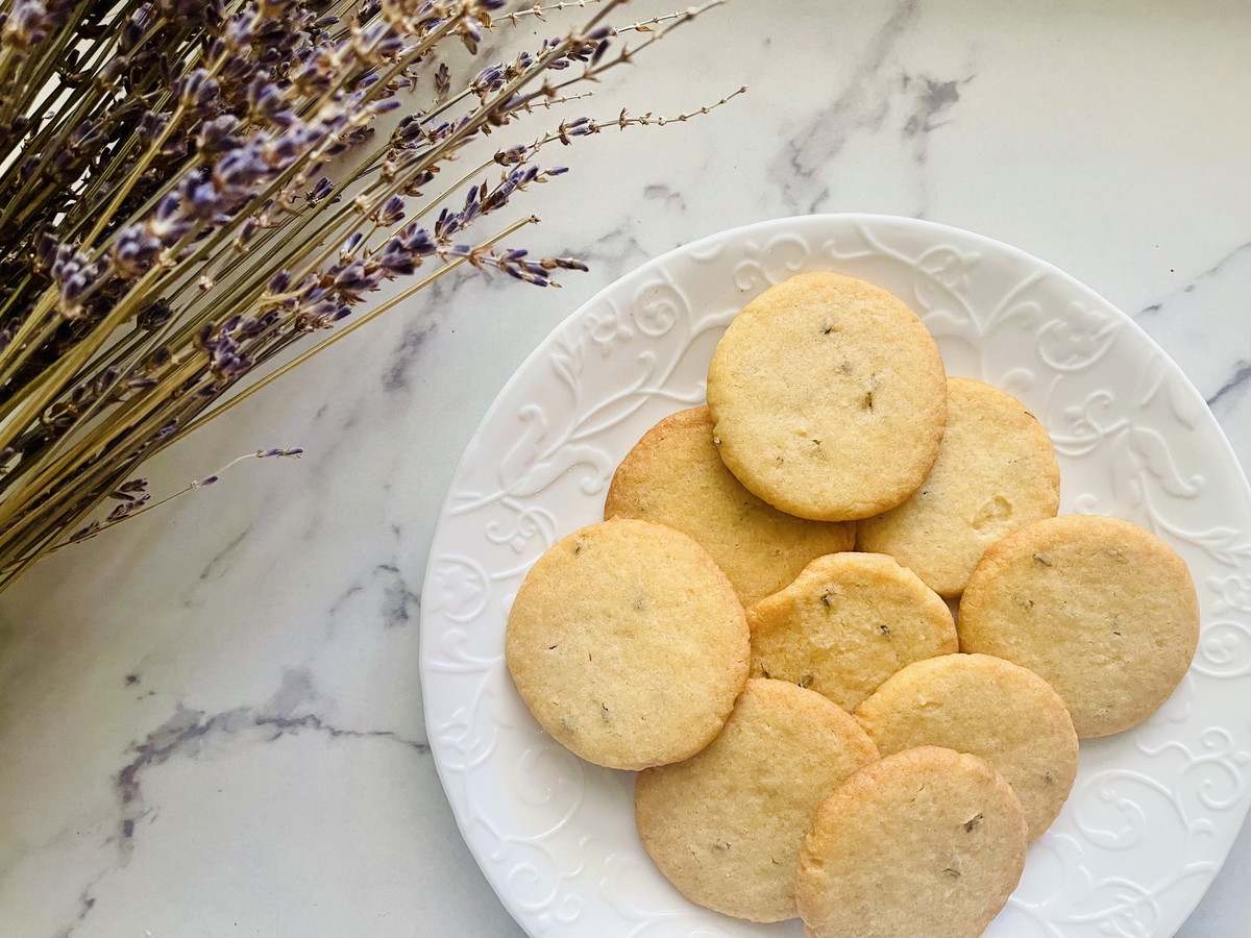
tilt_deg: -86.7
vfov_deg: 54.9
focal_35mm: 25
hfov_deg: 69.4
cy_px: 469
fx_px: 903
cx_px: 626
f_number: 1.6
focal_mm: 5.1
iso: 200
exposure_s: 1/60
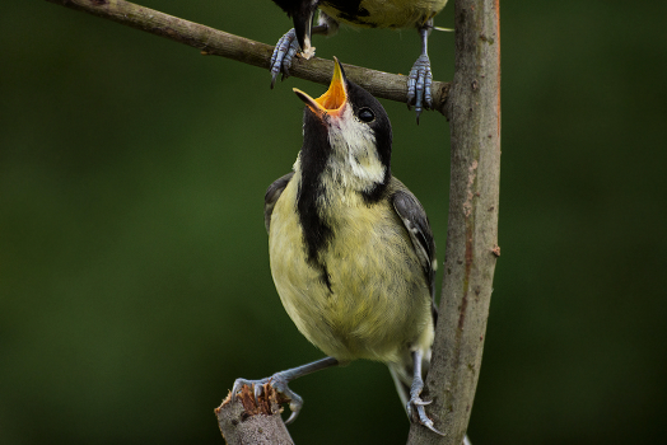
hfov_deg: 4.6
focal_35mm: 450
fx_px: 8342
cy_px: 222
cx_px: 334
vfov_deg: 3.1
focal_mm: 300
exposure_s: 1/1250
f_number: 5.6
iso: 800
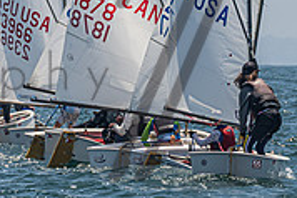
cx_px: 48
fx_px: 7051
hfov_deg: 2.4
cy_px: -49
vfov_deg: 1.6
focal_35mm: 854
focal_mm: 250
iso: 250
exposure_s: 1/1250
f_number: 8
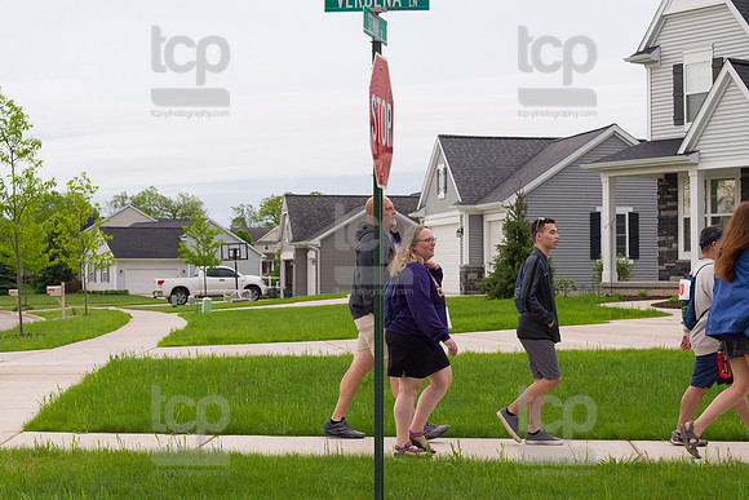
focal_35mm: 78
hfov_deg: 26.0
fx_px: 1623
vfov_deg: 17.5
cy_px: 250
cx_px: 374
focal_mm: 78
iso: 4000
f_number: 8
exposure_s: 1/1250
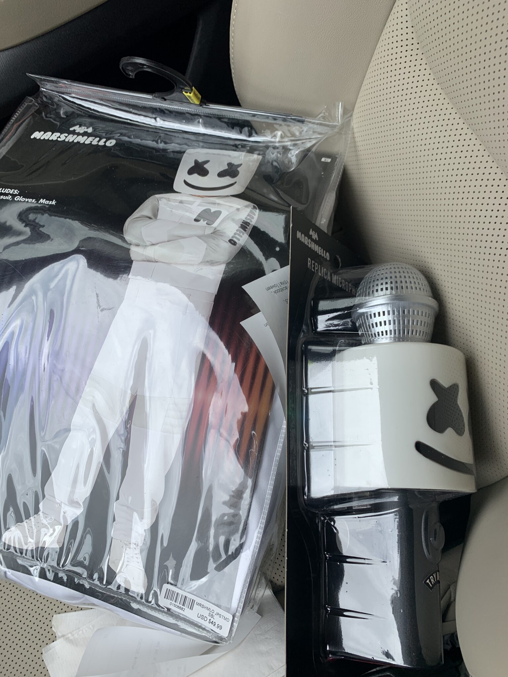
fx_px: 509
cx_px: 254
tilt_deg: -62.3
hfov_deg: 53.1
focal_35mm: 26
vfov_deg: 67.3
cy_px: 338
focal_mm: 4.25
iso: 25
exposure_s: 1/405
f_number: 1.8
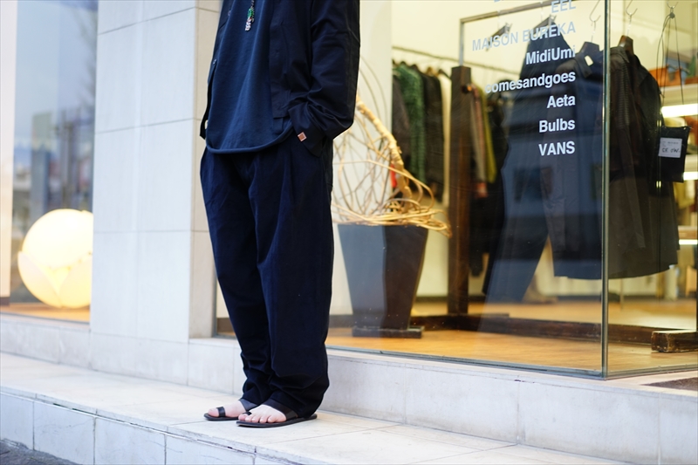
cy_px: 232
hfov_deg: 36.3
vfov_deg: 24.6
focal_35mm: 55
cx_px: 349
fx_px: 1066
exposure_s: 1/60
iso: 250
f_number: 1.8
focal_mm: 55
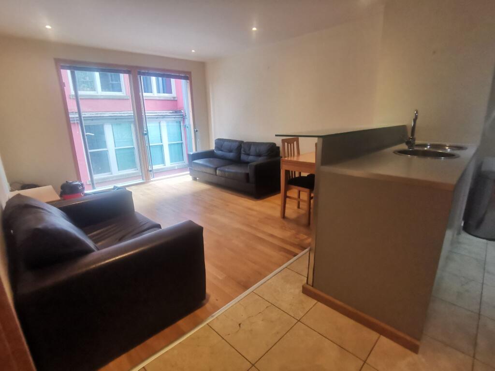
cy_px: 186
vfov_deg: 74.7
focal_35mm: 17
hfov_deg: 91.0
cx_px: 248
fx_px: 243
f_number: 2.2
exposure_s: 1/50
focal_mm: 2.26
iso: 125
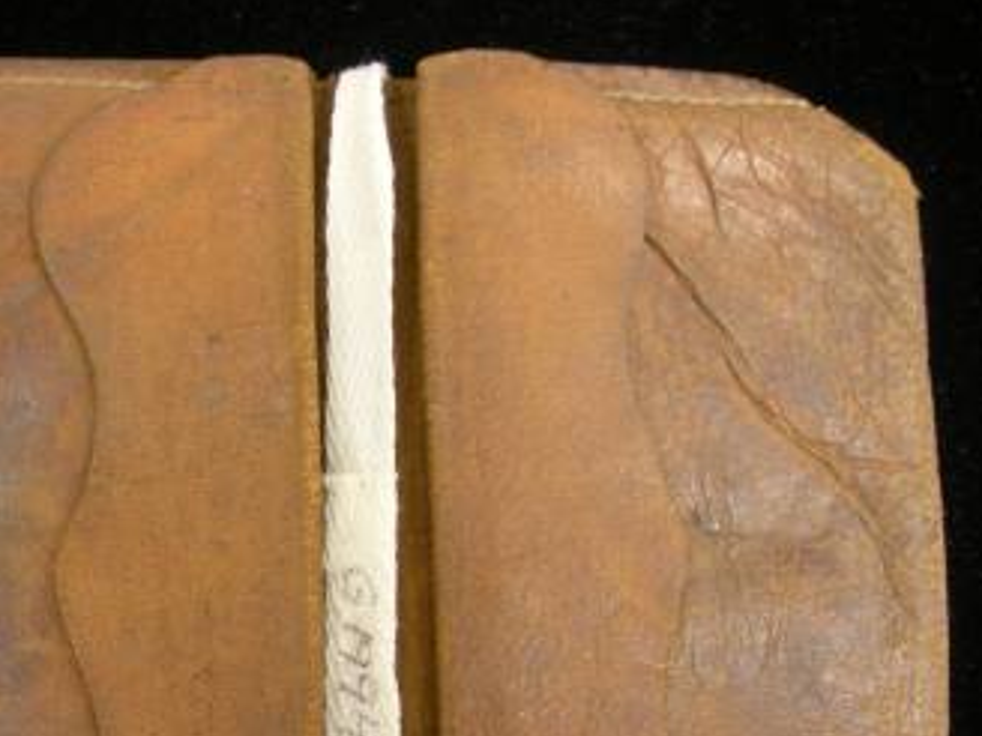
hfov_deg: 32.9
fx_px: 1645
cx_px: 314
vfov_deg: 24.9
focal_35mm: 58
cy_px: 555
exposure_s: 1/3.8
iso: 76
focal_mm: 7.8
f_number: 2.8
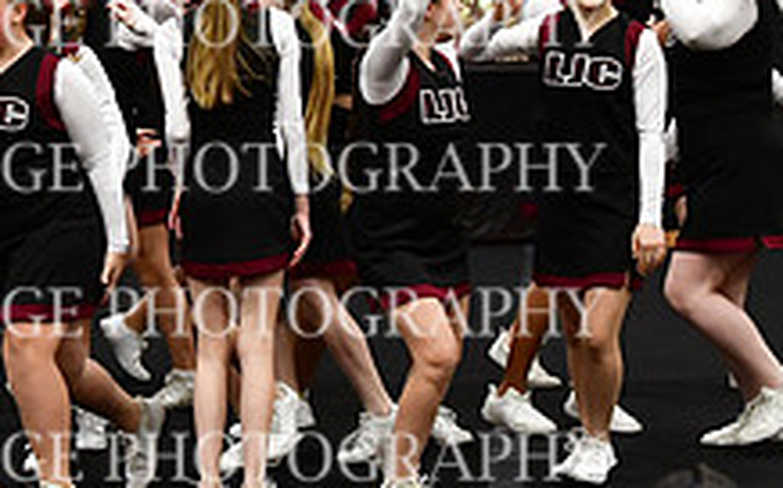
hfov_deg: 7.4
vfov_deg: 4.6
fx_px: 6079
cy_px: 95
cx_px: 86
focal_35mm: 285
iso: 4000
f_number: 2.8
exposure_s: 1/800
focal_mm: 70
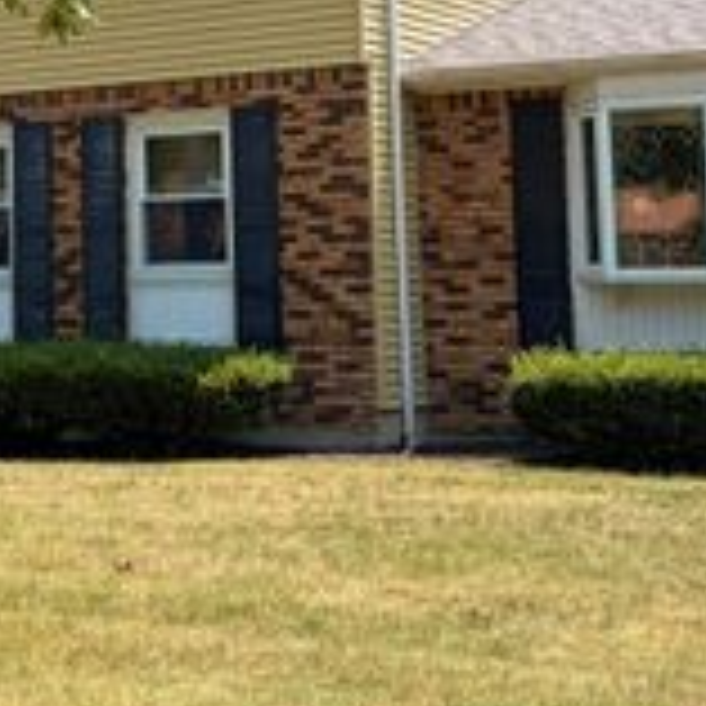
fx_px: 1684
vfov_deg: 22.9
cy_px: 34
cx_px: 72
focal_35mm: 73
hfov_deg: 23.1
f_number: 1.6
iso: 64
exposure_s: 1/1667
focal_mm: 5.96
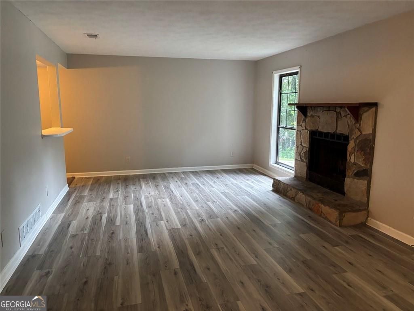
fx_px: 311
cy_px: 156
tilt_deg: -7.0
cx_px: 207
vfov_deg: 53.1
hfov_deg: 67.3
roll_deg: -1.0
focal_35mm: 26
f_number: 1.6
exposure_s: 1/60
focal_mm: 5.96
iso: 400
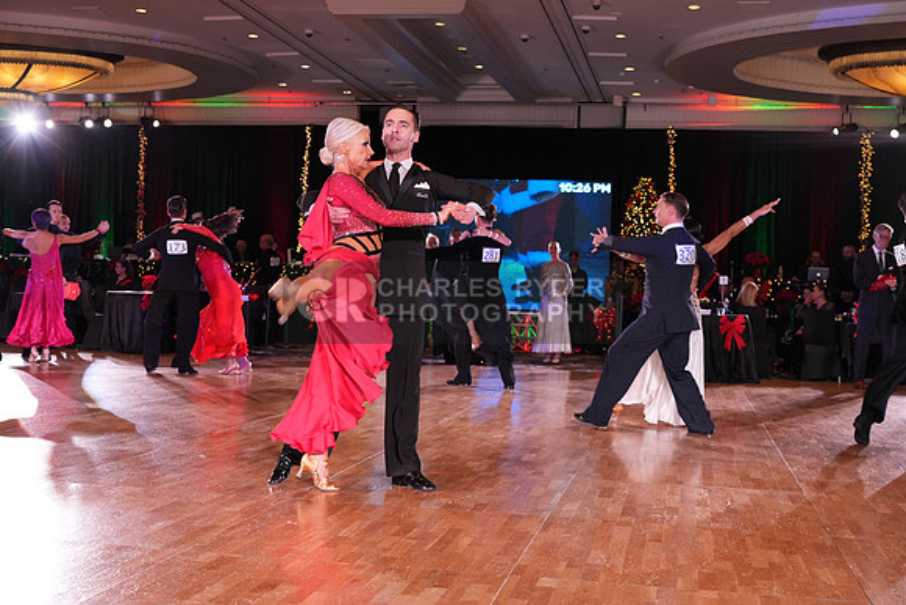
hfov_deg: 42.7
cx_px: 453
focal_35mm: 46
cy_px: 302
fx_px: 1158
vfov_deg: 29.3
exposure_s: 1/200
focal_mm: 46
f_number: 4.5
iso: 2000
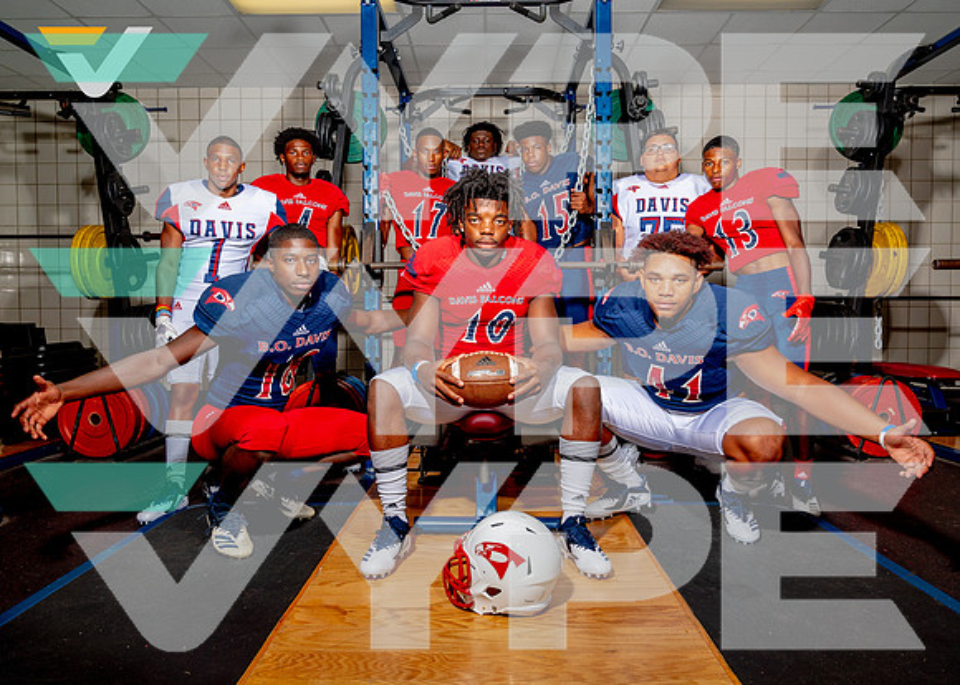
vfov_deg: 53.2
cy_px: 342
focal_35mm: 25
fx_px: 685
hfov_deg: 70.1
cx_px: 483
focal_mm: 24
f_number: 8
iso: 100
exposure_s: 1/125
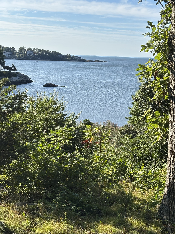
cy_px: 119
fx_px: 364
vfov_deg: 35.5
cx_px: 89
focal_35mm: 54
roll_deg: -1.7
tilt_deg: -10.3
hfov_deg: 27.0
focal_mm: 5.96
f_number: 1.6
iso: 32
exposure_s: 1/1751
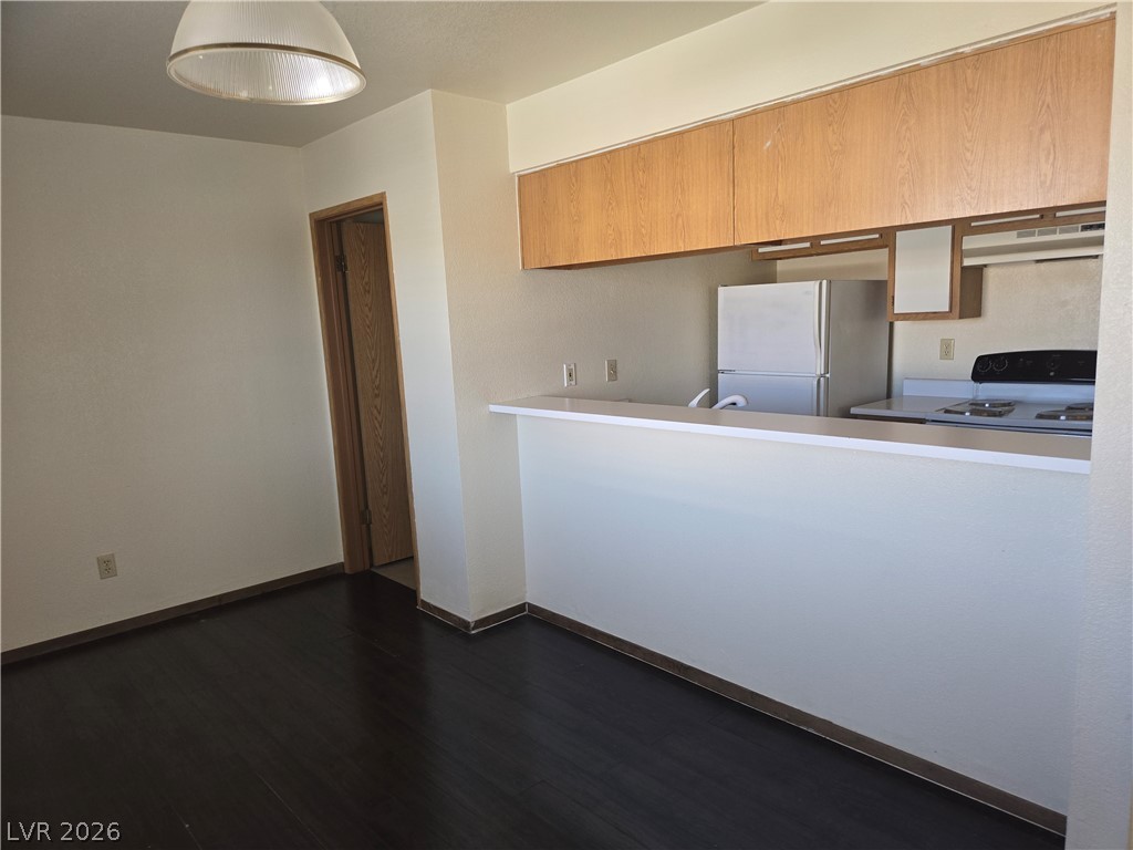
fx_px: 753
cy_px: 425
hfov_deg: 73.9
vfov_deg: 58.9
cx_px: 566
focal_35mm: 23
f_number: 1.8
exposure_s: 1/60
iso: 64
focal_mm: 5.4
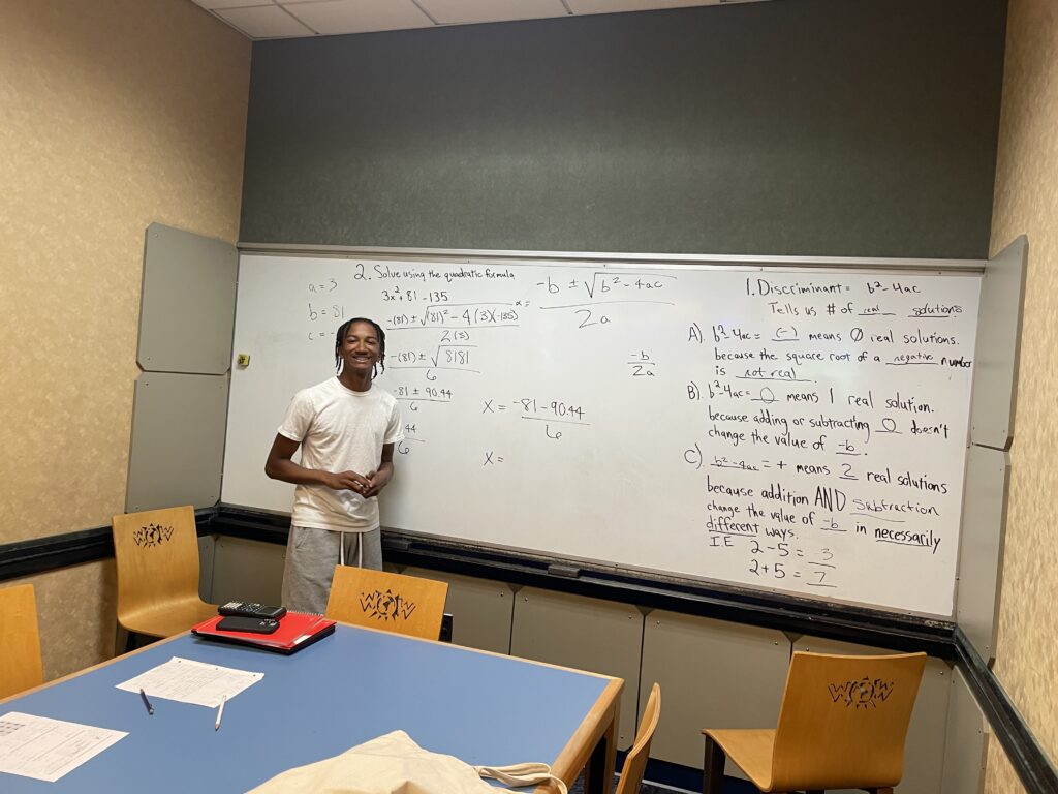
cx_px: 529
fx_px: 795
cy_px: 397
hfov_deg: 67.3
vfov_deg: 53.1
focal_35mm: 26
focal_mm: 4.2
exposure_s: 1/60
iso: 80
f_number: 1.6
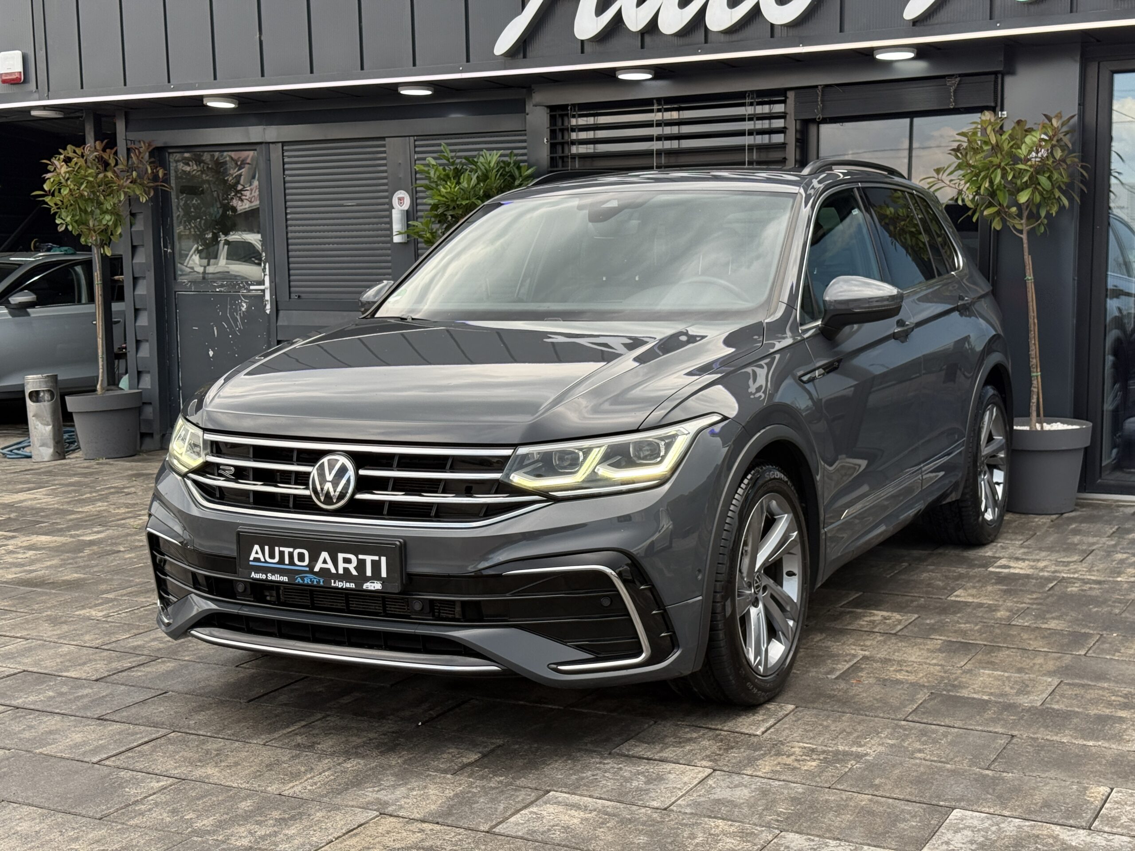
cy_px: 426
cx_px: 568
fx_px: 1574
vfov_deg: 30.3
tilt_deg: -5.1
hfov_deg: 39.7
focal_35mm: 48
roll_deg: -0.5
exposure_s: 1/810
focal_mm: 6.76
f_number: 1.78
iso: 100
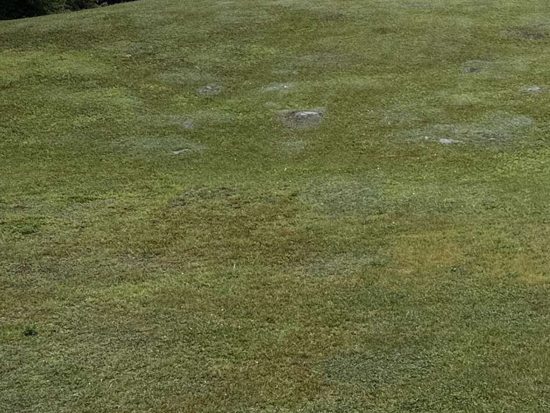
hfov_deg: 23.4
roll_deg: -0.1
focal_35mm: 78
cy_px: -186
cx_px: 615
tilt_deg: +6.5
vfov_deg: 17.2
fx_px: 1239
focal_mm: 6.76
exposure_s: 1/3425
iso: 80
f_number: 1.78
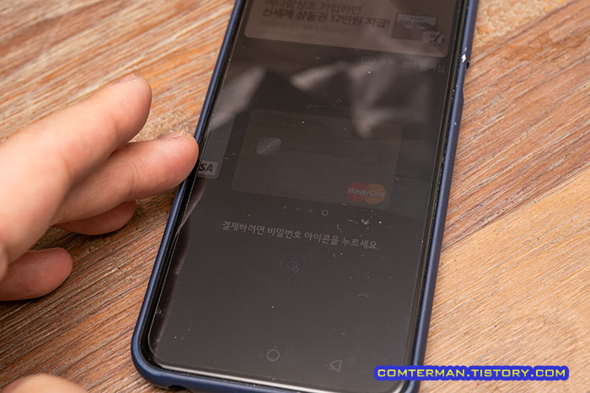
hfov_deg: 39.6
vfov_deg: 27.0
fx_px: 820
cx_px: 295
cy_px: 196
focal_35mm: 50
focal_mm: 50
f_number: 6.3
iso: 500
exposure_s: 1/250
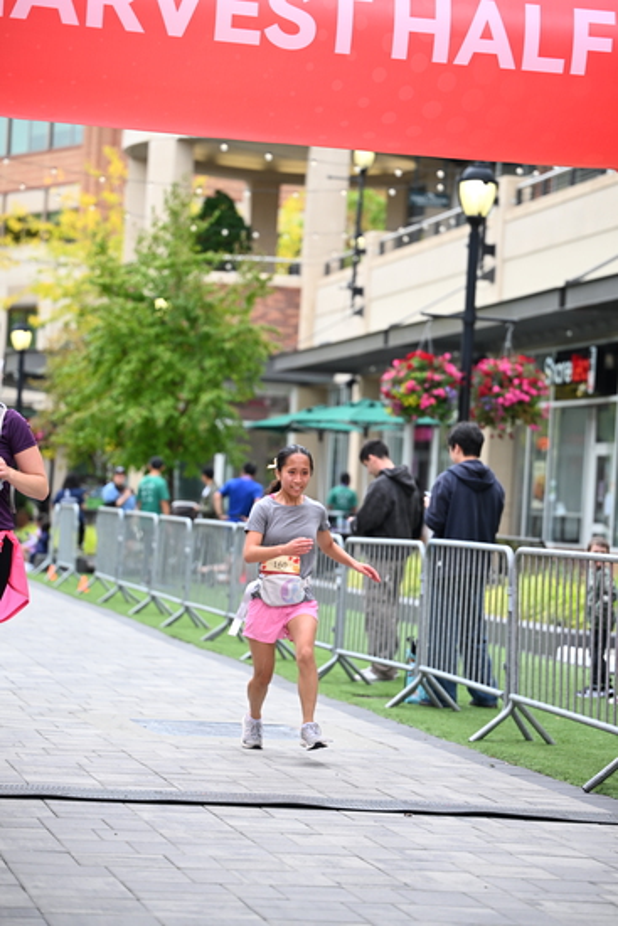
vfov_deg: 19.8
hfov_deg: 13.3
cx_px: 309
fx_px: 2650
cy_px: 463
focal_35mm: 103
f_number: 2.8
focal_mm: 103
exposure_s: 1/1600
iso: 640
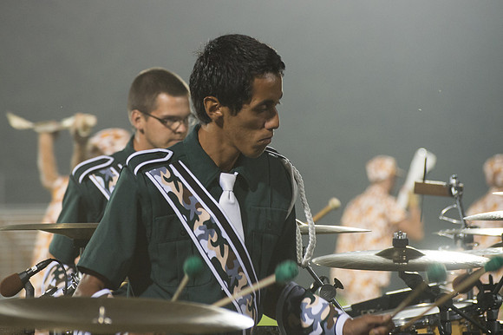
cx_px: 225
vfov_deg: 7.5
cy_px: 109
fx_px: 2543
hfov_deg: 11.3
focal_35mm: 182
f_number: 4.8
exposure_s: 1/160
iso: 3200
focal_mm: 135
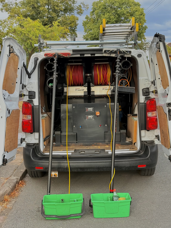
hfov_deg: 30.3
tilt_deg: -8.1
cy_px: 114
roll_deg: -2.0
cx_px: 86
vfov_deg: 39.7
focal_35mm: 48
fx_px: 316
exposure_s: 1/828
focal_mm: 6.76
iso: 100
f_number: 1.78
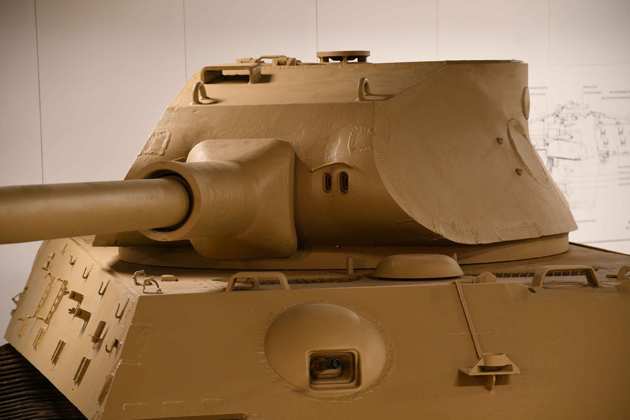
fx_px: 2100
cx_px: 315
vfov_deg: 11.4
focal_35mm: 120
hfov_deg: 17.1
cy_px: 210
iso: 1000
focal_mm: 80
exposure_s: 1/25
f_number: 4
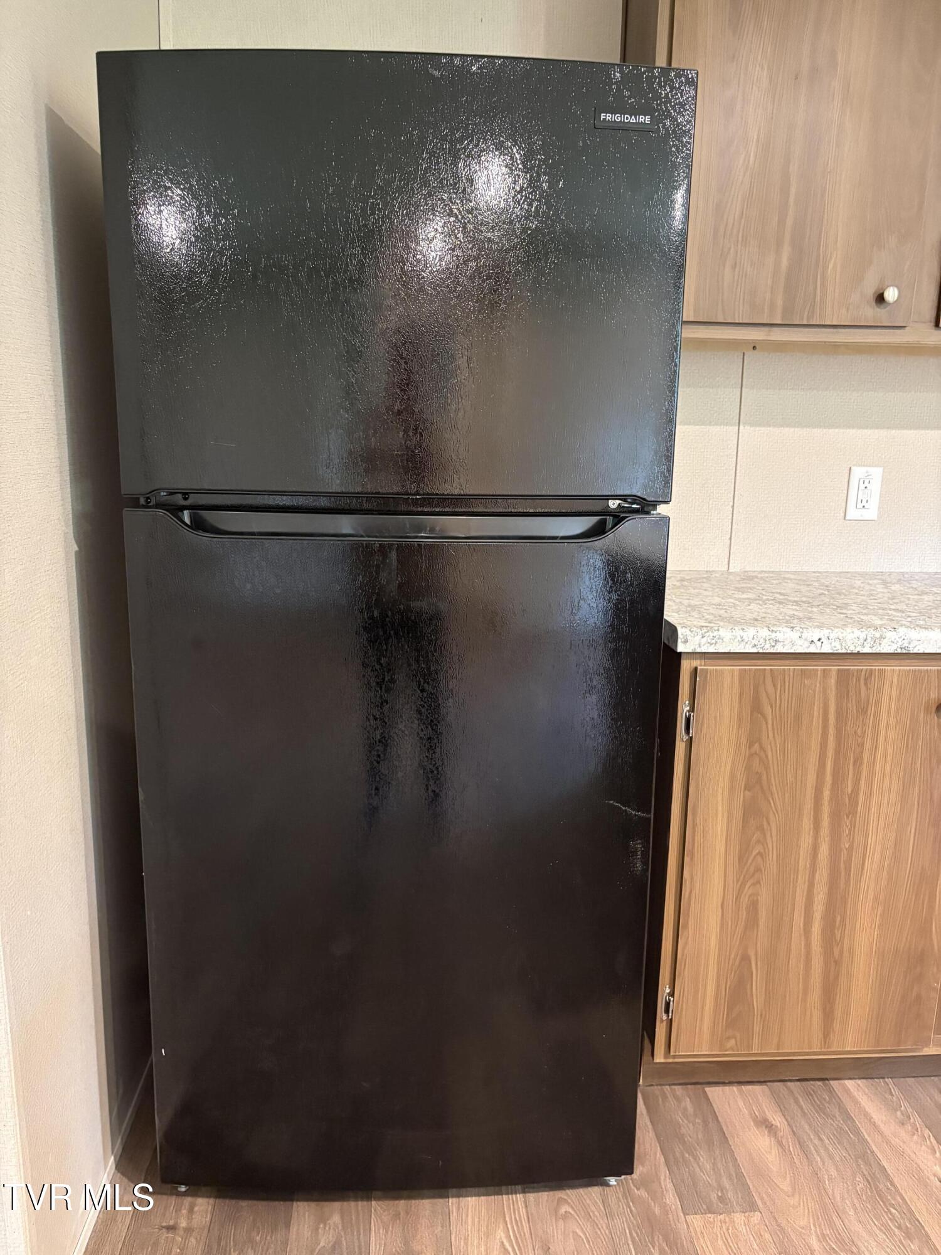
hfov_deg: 53.1
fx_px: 942
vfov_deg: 67.3
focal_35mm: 26
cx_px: 470
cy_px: 628
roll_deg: -1.0
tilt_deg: -11.2
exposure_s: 1/30
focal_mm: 5.96
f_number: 1.6
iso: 640
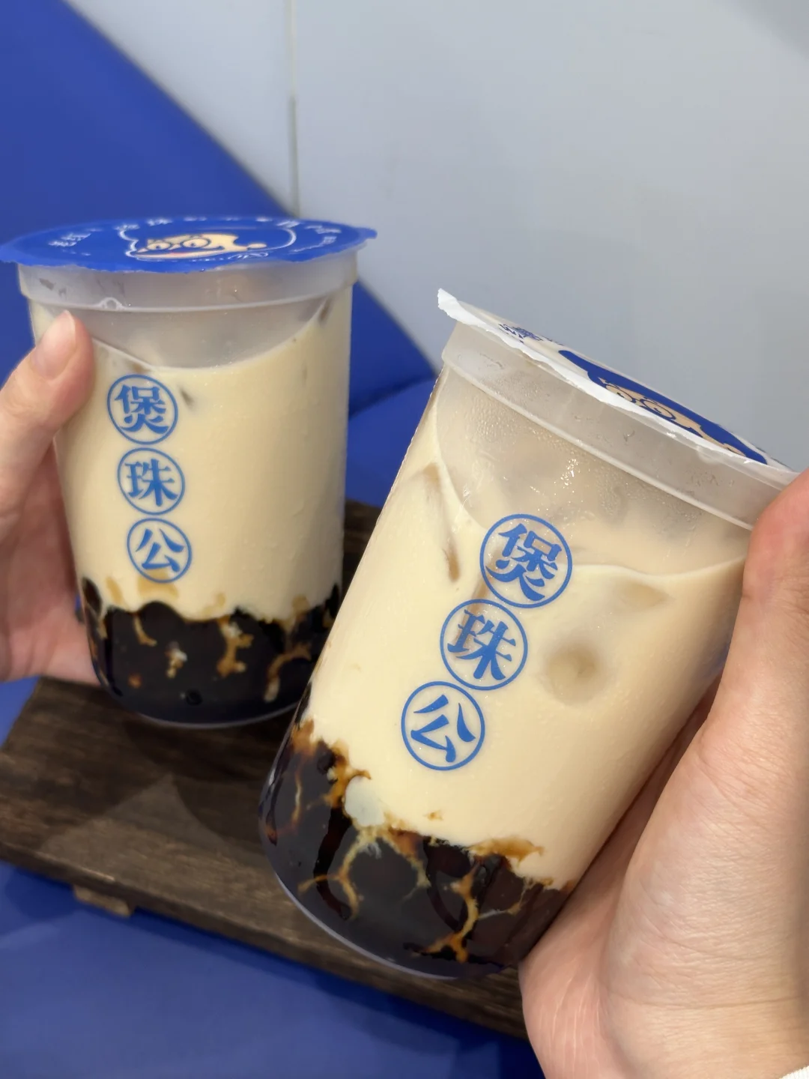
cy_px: 540
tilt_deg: -54.0
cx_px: 404
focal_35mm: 48
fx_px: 1496
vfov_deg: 39.7
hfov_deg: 30.3
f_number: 1.78
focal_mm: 6.86
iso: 80
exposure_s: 1/66
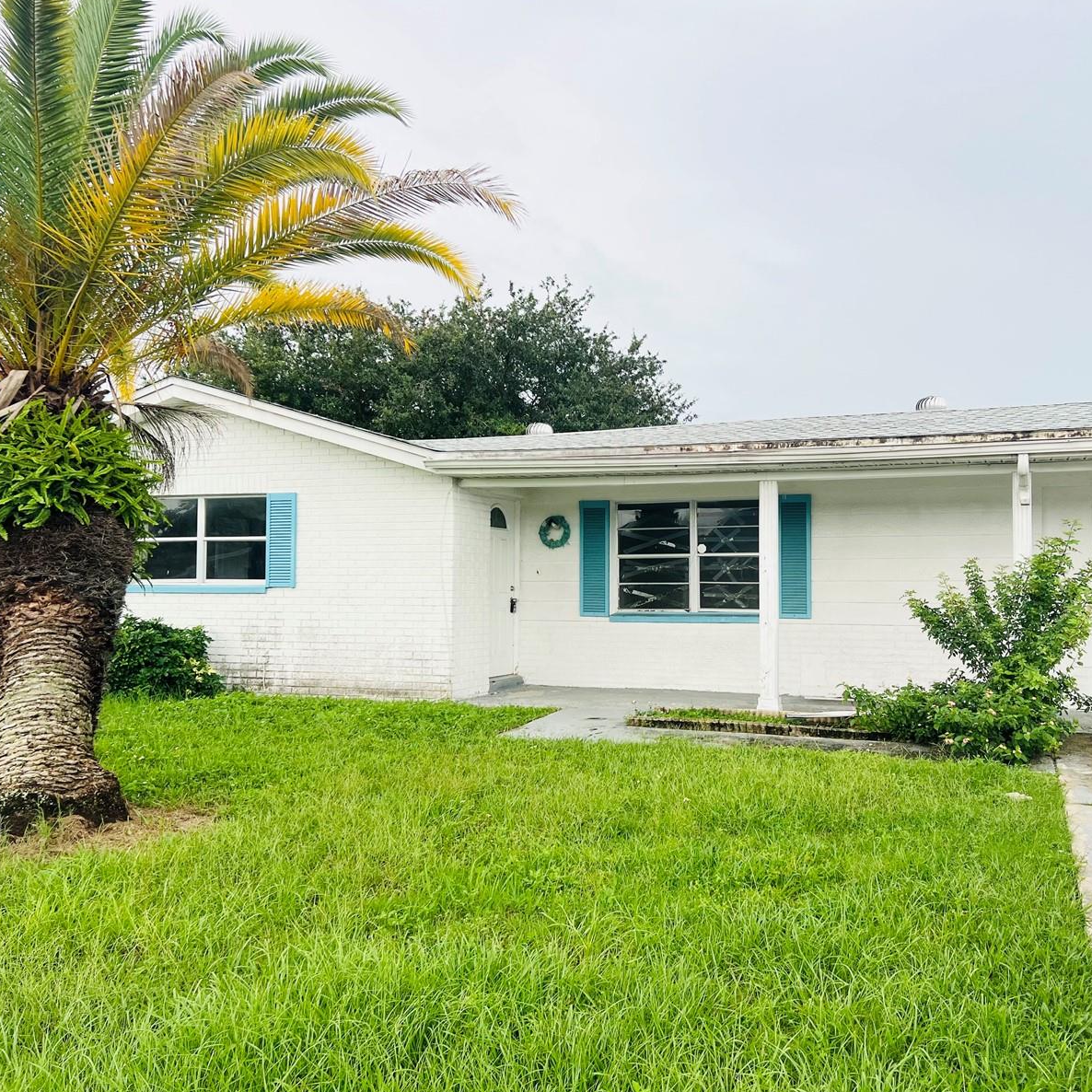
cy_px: 545
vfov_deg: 52.5
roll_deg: +0.4
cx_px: 610
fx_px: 1106
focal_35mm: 31
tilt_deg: +2.0
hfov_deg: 52.4
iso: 50
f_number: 1.5
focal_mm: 5.7
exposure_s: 1/621
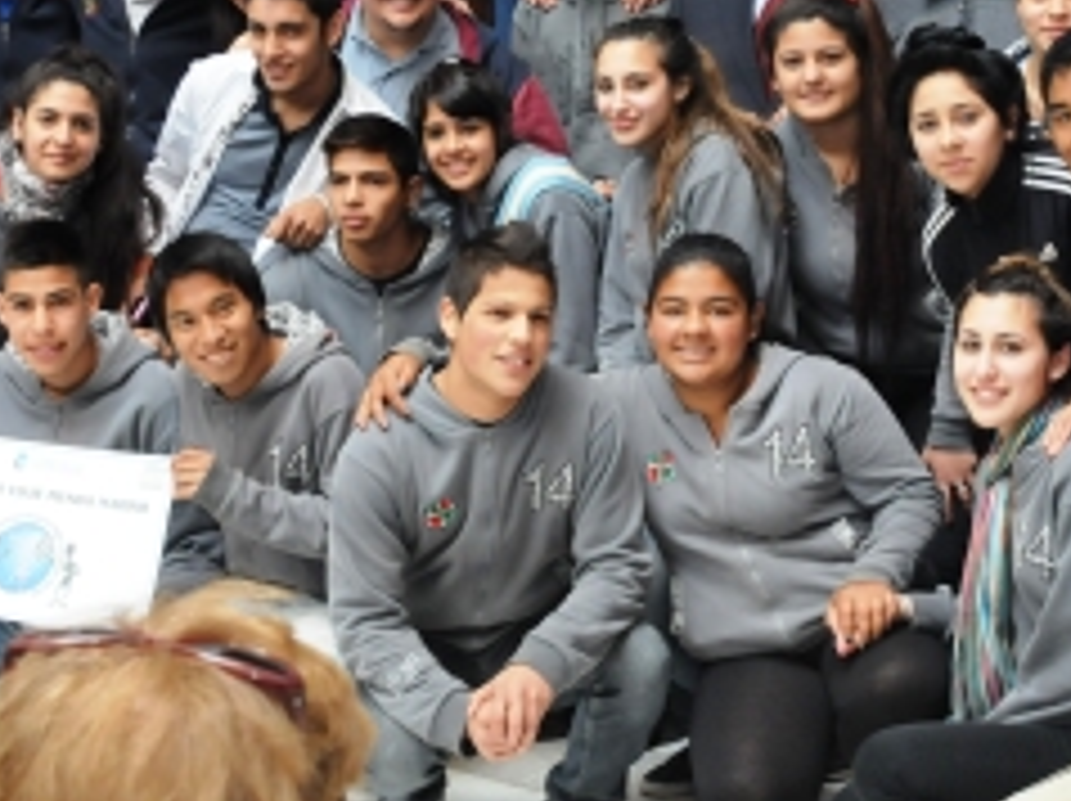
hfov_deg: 25.5
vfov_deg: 19.2
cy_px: 216
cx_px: 720
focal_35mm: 76
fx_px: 2349
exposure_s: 1/100
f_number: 7.1
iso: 1600
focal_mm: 28
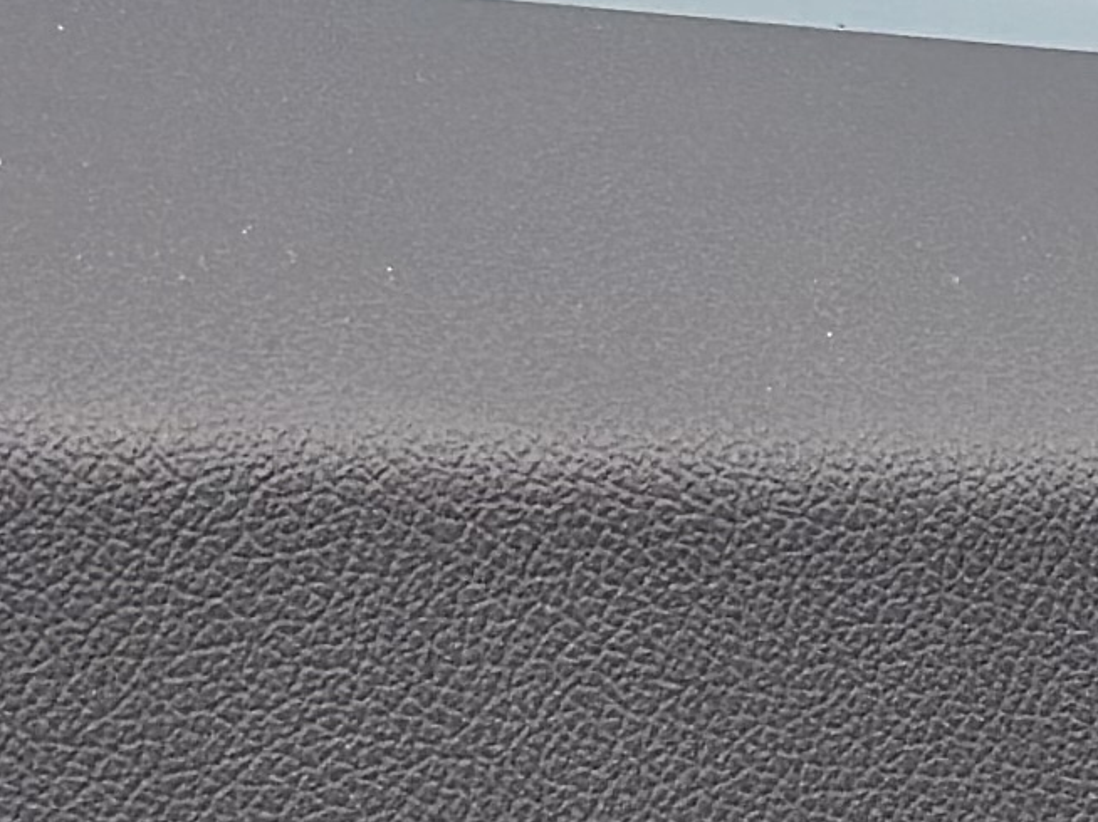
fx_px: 9386
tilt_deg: -6.7
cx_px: 2077
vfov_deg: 5.0
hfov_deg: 6.5
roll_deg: +1.2
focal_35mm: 296
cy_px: 1221
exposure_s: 1/100
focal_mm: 6.86
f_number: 1.78
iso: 80
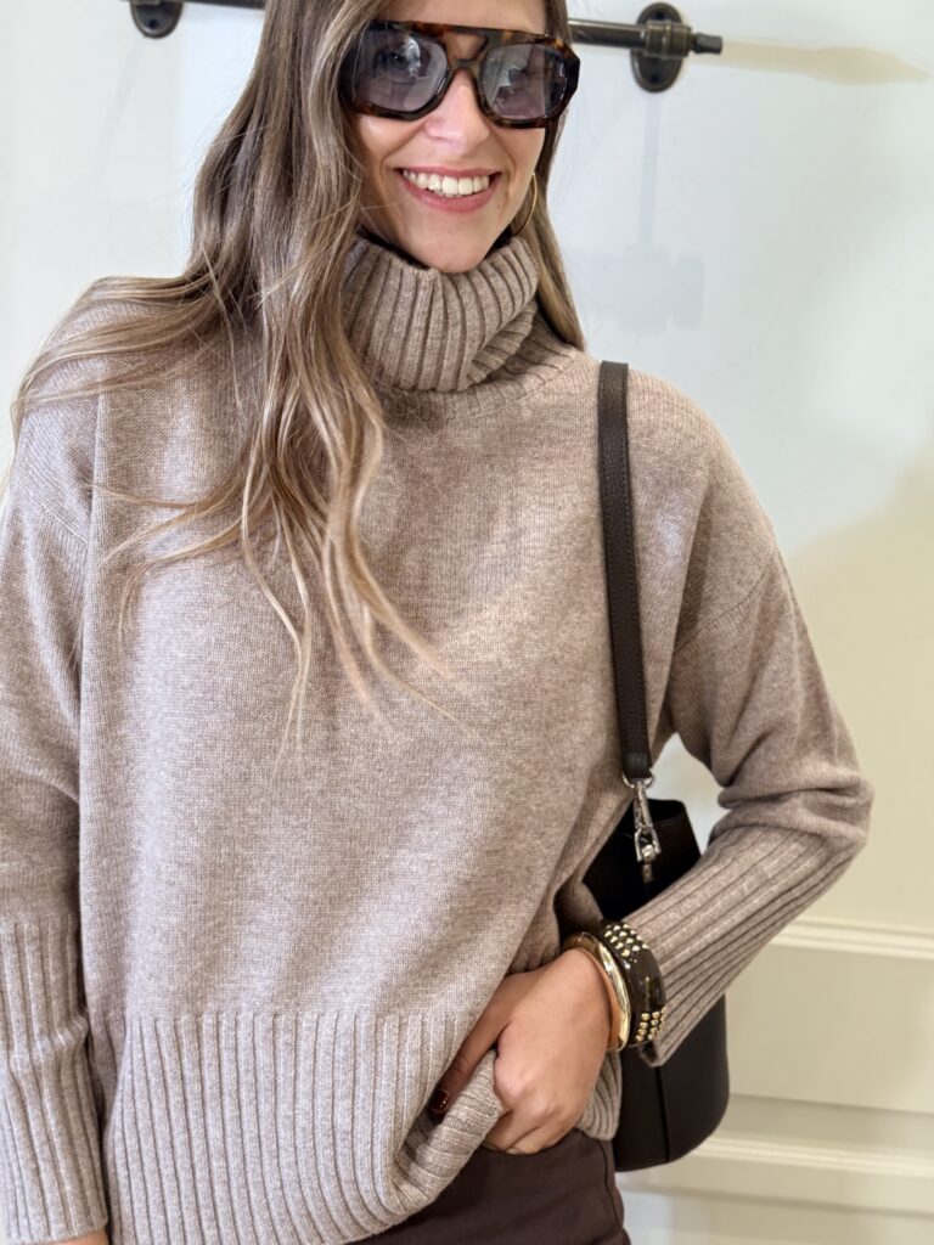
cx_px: 467
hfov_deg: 30.3
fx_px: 1727
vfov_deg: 39.7
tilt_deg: -6.1
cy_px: 622
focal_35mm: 48
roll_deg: -5.0
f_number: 1.78
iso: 50
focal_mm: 6.76
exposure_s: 1/50
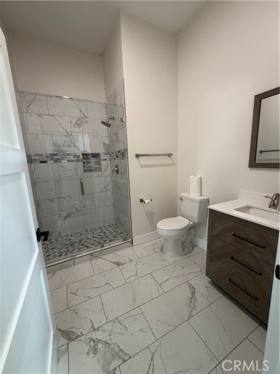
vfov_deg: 102.1
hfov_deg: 85.7
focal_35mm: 14
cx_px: 140
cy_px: 187
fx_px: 151
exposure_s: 1/60
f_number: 2.2
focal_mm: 2.22
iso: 250
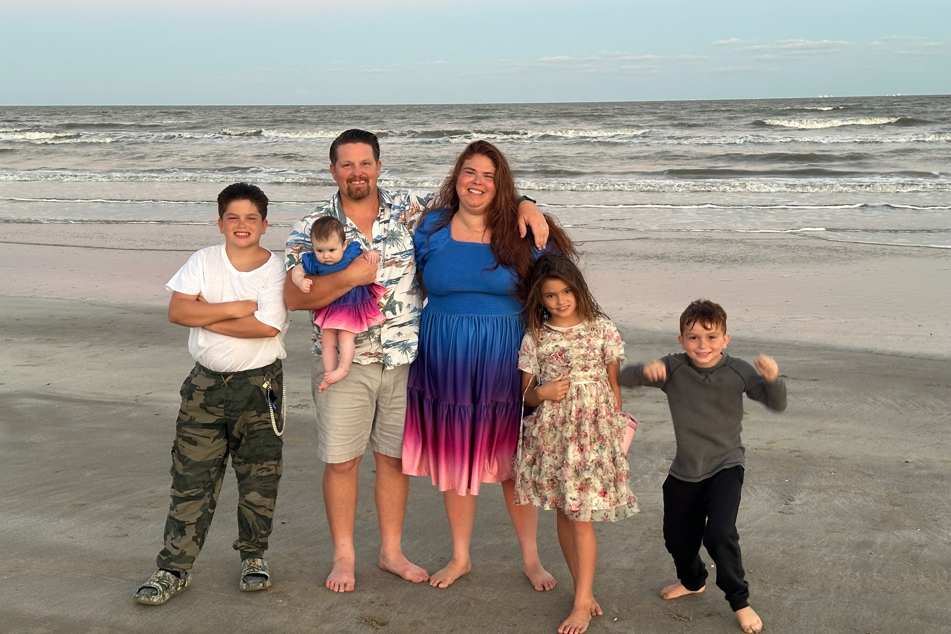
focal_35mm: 50
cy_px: 348
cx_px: 476
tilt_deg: -9.5
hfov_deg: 39.6
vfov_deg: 27.0
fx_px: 1321
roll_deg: +1.4
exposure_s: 1/60
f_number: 1.78
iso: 125
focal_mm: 6.86
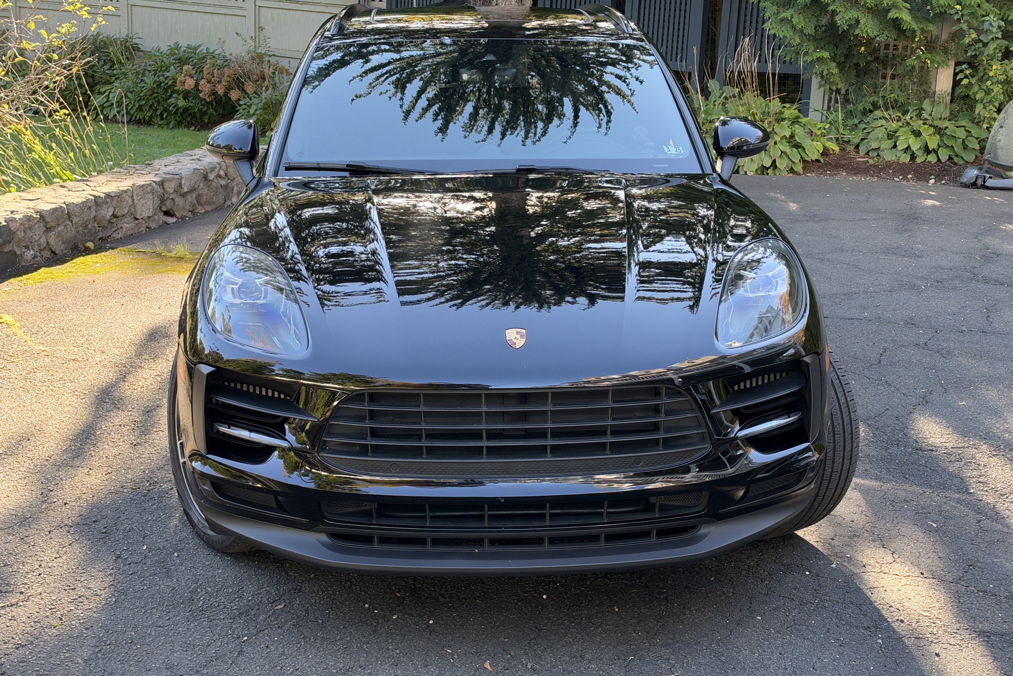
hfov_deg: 39.6
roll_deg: -1.6
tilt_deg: -14.7
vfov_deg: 27.0
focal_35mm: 50
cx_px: 506
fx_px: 1407
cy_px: 313
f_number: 1.8
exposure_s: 1/187
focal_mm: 6.93
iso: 100
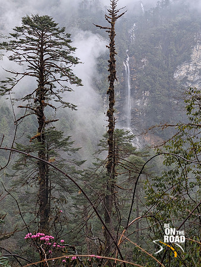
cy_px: 134
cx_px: 100
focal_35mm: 49
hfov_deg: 29.8
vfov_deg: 38.9
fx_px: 378
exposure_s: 1/73.6
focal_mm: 6.9
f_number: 1.68
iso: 21
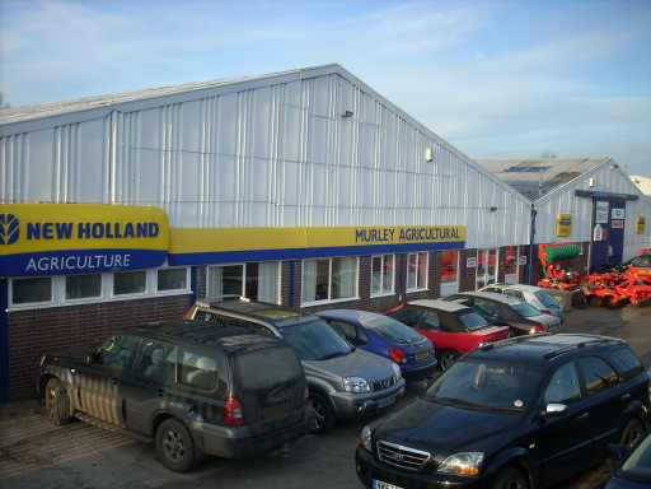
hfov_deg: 50.1
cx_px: 326
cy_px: 244
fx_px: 696
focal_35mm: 37
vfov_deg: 38.7
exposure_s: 1/297
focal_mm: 6.2
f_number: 2.8
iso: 64
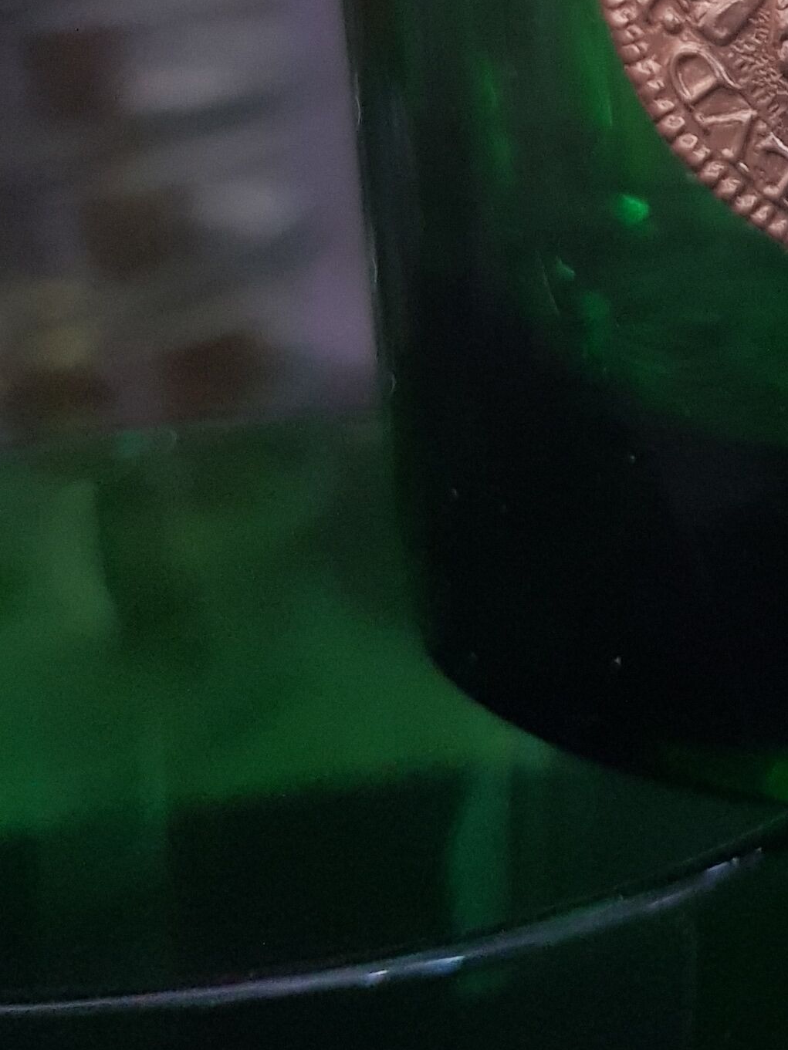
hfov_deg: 17.7
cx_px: 1081
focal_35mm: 77
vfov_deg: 23.6
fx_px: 2337
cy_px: -140
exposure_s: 1/30
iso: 200
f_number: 1.7
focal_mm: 4.2
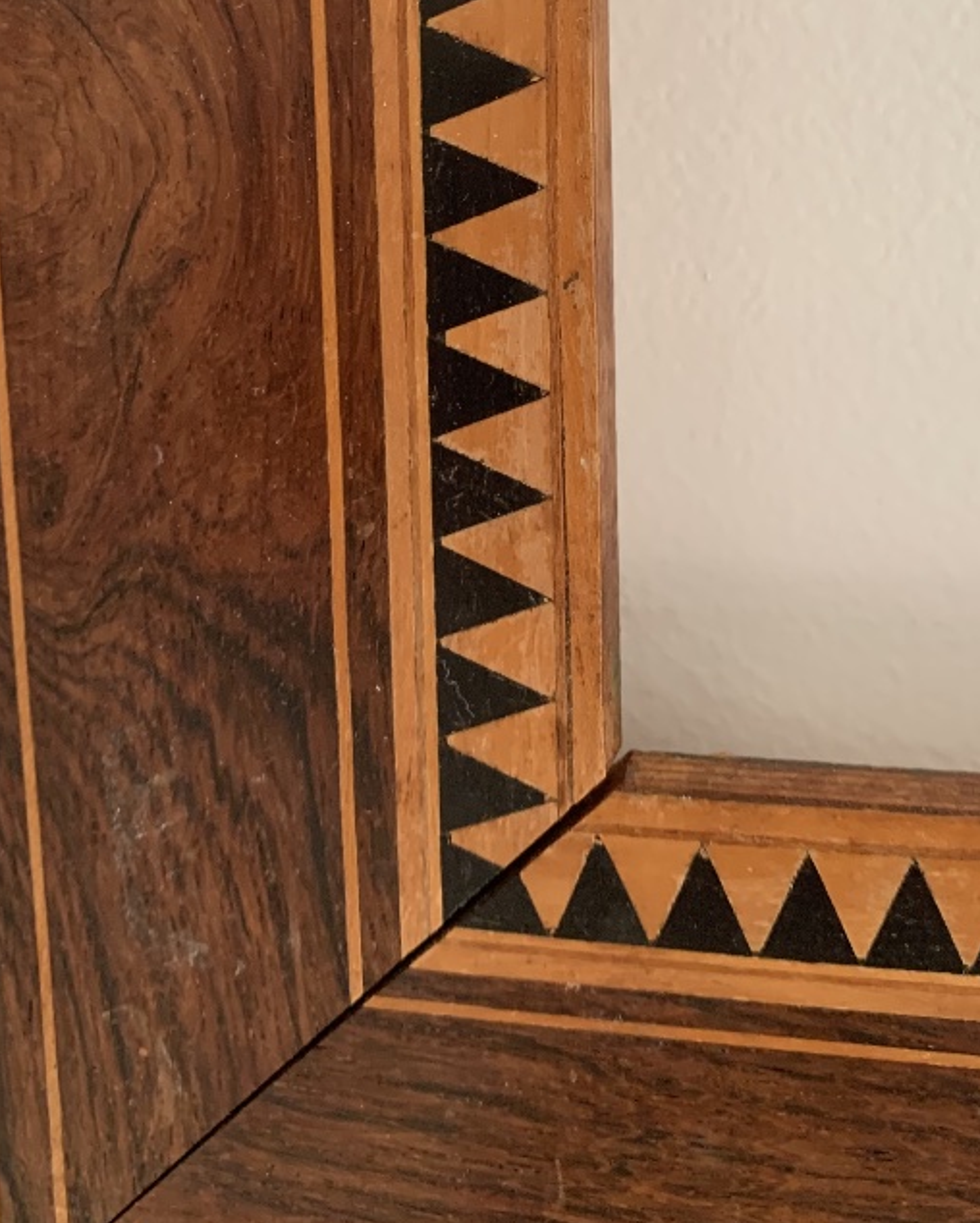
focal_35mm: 48
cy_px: 197
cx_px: 554
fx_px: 1739
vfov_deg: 37.0
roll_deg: -1.5
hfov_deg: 31.4
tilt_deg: -9.2
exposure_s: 1/121
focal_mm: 4.25
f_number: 1.8
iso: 80
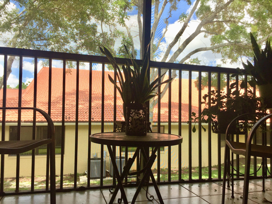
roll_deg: -1.0
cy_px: 102
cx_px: 136
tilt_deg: +3.8
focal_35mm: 29
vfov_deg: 48.2
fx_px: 228
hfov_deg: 61.7
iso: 32
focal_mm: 4.15
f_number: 2.2
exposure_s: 1/590
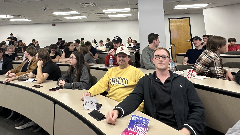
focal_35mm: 24
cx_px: 106
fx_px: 153
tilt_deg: +8.6
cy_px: 19
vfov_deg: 44.3
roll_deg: +1.5
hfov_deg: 76.0
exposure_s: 1/99
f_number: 2.2
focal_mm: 2.22
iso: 200
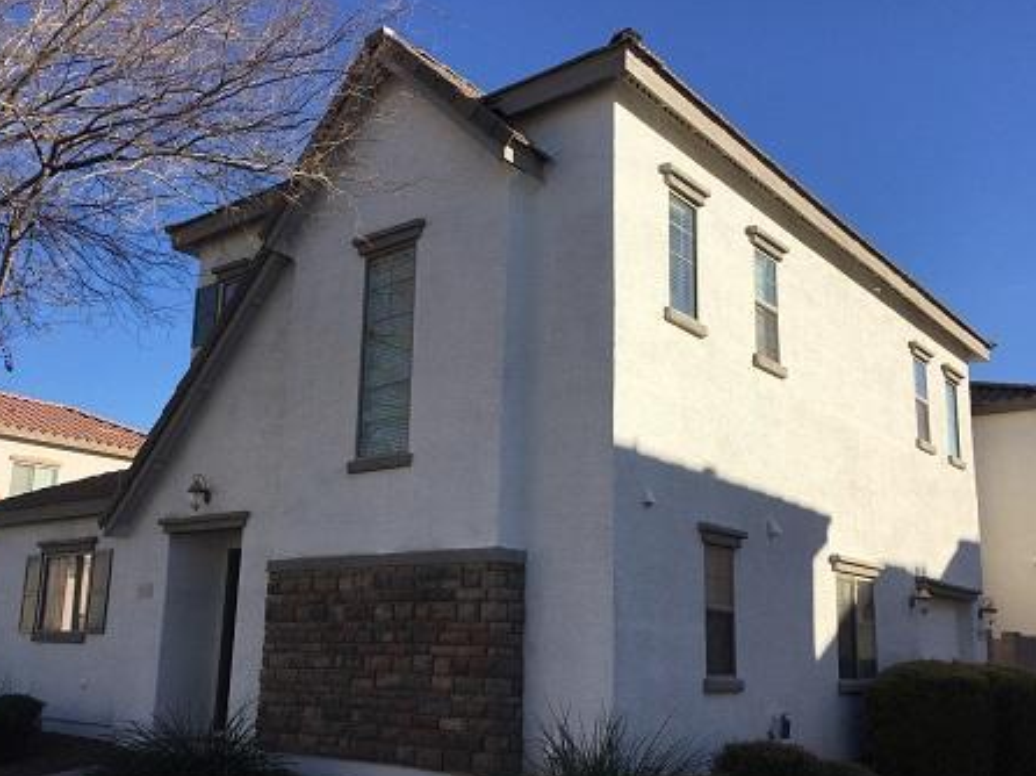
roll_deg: -2.0
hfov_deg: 53.9
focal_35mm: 34
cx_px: 463
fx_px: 1017
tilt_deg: +11.2
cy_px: 446
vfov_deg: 41.6
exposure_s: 1/2083
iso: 32
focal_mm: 4.15
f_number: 2.2
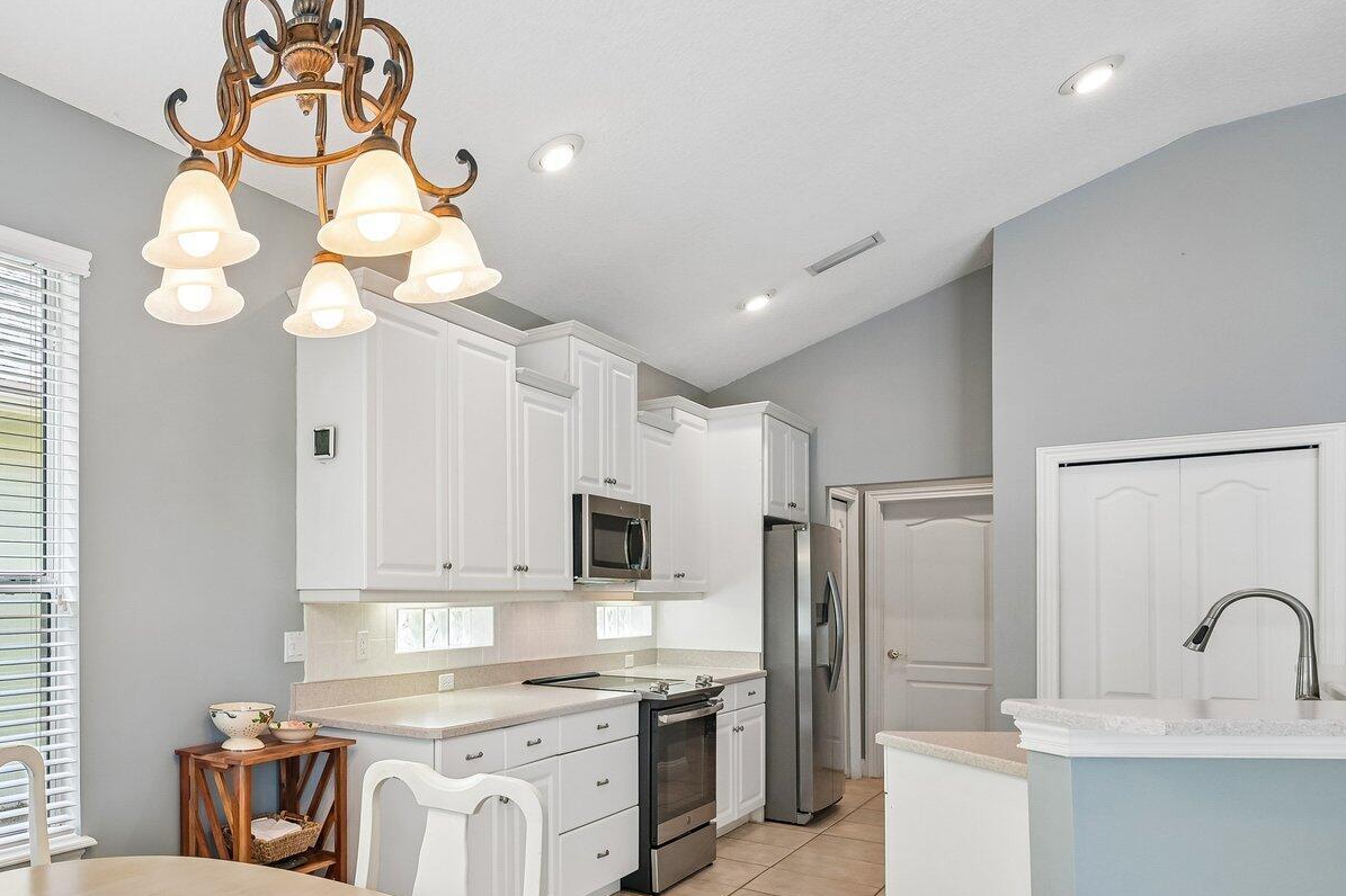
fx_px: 897
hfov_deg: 65.7
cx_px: 232
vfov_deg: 52.2
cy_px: 586
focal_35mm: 24
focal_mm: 14
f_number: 8
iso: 180
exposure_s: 1/15
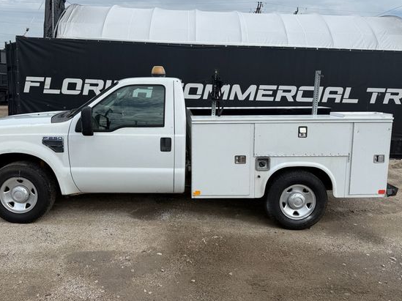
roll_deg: -2.0
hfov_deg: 63.4
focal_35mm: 28
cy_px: 133
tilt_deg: -7.7
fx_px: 325
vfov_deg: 49.6
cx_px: 185
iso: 80
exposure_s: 1/5319
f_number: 1.78
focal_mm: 6.76
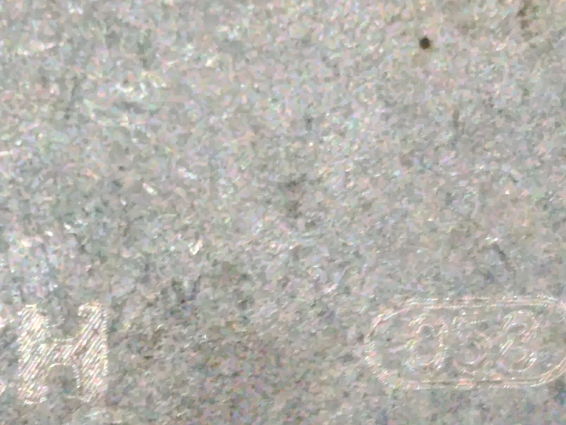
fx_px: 3892
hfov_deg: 8.3
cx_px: 82
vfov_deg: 6.2
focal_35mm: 238
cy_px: 498
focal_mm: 5.24
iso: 833
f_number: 1.7
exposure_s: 1/100
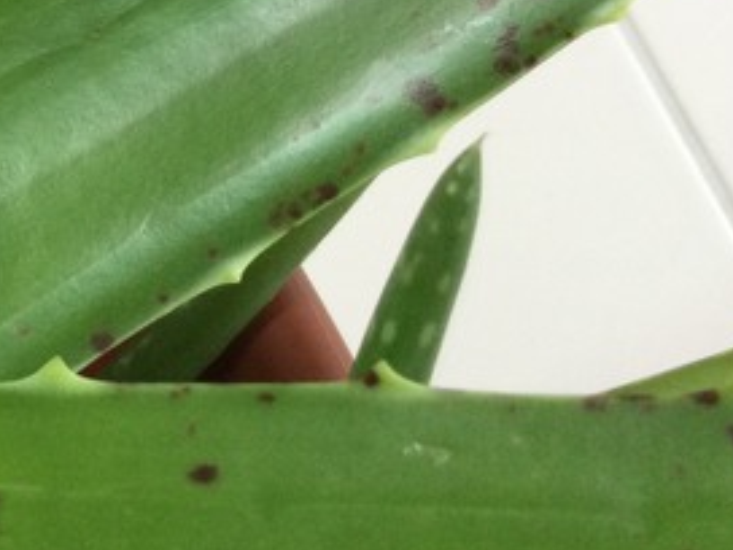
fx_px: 1736
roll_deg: -44.3
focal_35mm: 82
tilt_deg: -37.6
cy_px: -3
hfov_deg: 22.2
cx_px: -116
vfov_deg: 17.6
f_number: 2.4
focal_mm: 3.3
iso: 64
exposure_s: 1/30
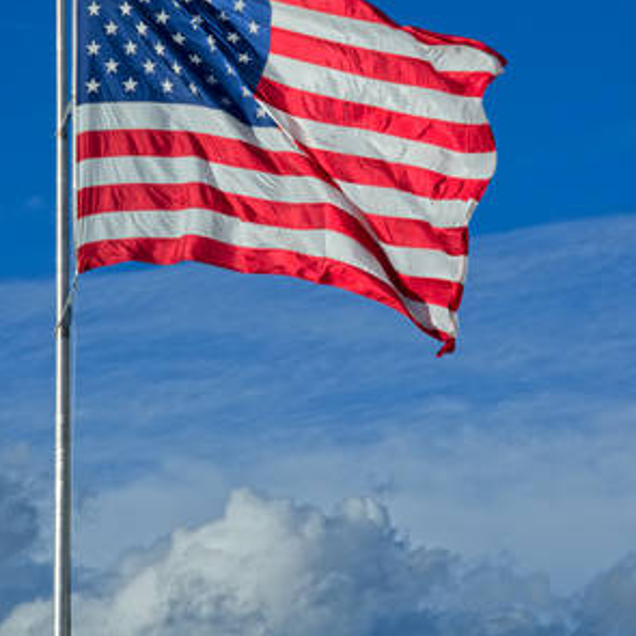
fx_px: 4511
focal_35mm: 217
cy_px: 190
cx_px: 319
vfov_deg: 8.1
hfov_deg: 8.1
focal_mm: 112
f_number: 7.1
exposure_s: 1/800
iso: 100
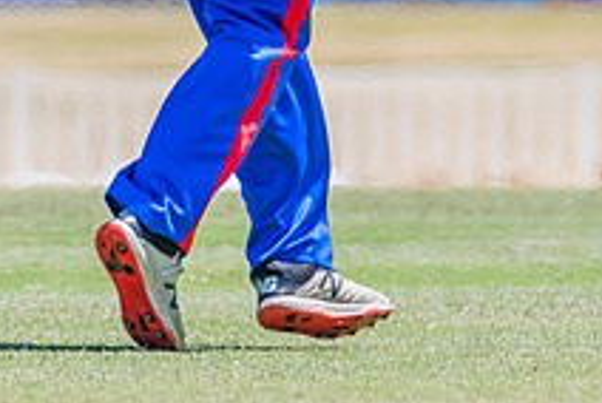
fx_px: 37978
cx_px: 182
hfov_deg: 0.9
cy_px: -205
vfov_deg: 0.6
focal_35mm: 2268
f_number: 7.1
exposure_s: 1/2000
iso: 640
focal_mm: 600
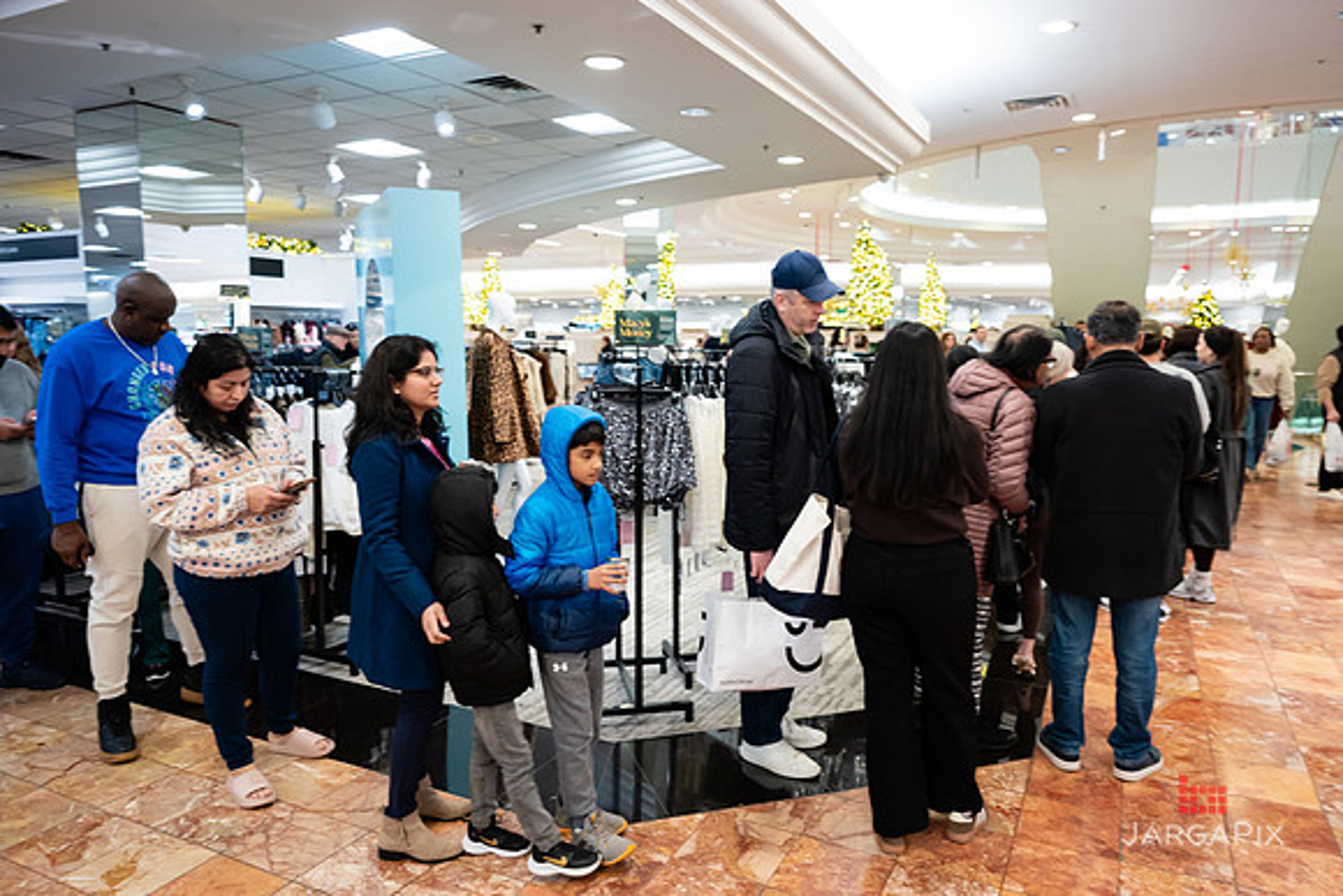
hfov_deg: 72.7
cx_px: 672
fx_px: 912
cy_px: 448
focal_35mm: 24
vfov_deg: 52.3
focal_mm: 24
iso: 1000
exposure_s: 1/125
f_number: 3.2
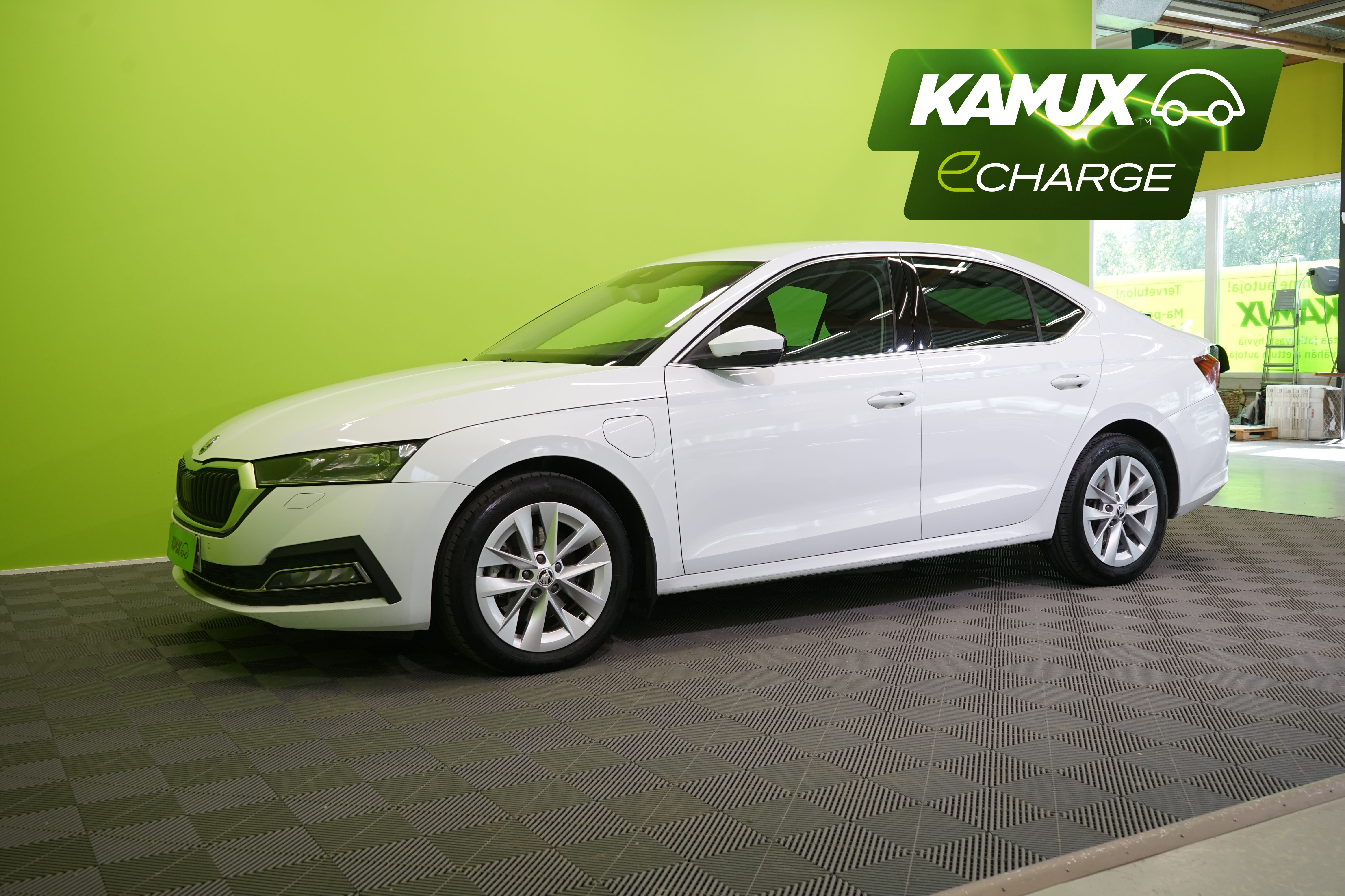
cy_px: 448
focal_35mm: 33
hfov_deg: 57.2
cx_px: 672
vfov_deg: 40.0
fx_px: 1233
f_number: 6.3
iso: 500
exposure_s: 1/40
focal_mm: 33
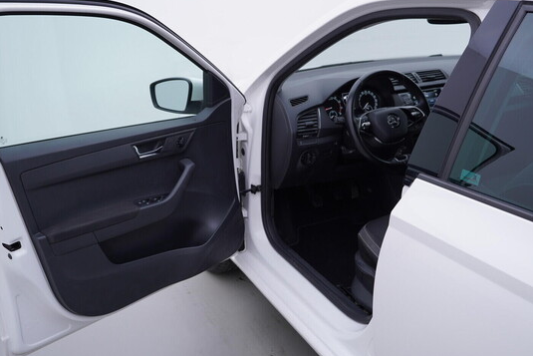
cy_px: 176
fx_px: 548
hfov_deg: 51.9
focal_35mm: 37
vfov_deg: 36.0
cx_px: 271
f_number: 4
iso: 125
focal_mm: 24
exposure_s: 1/60
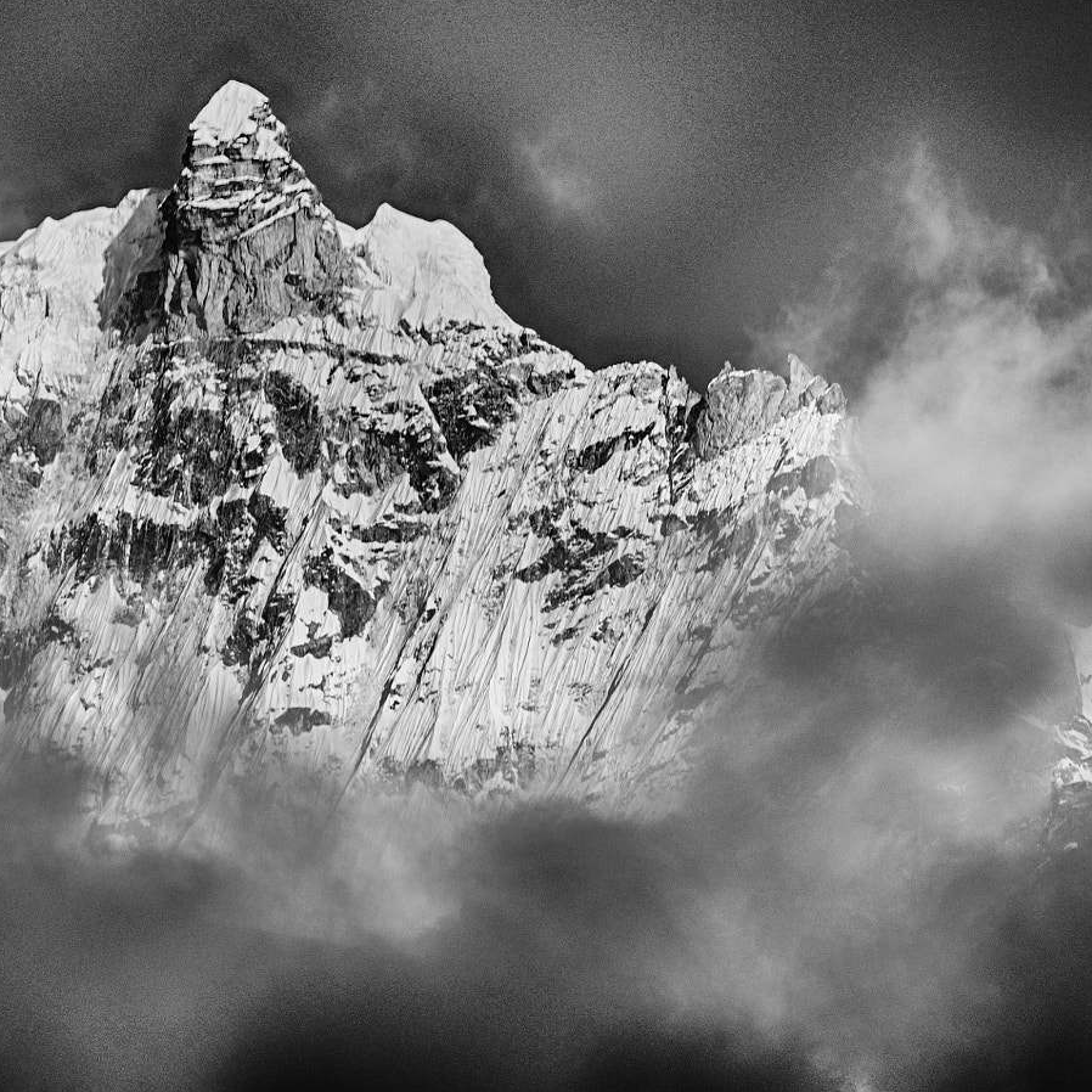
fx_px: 14981
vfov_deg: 4.2
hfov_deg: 4.2
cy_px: 524
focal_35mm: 420
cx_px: 325
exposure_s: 1/640
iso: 320
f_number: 11
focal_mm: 185
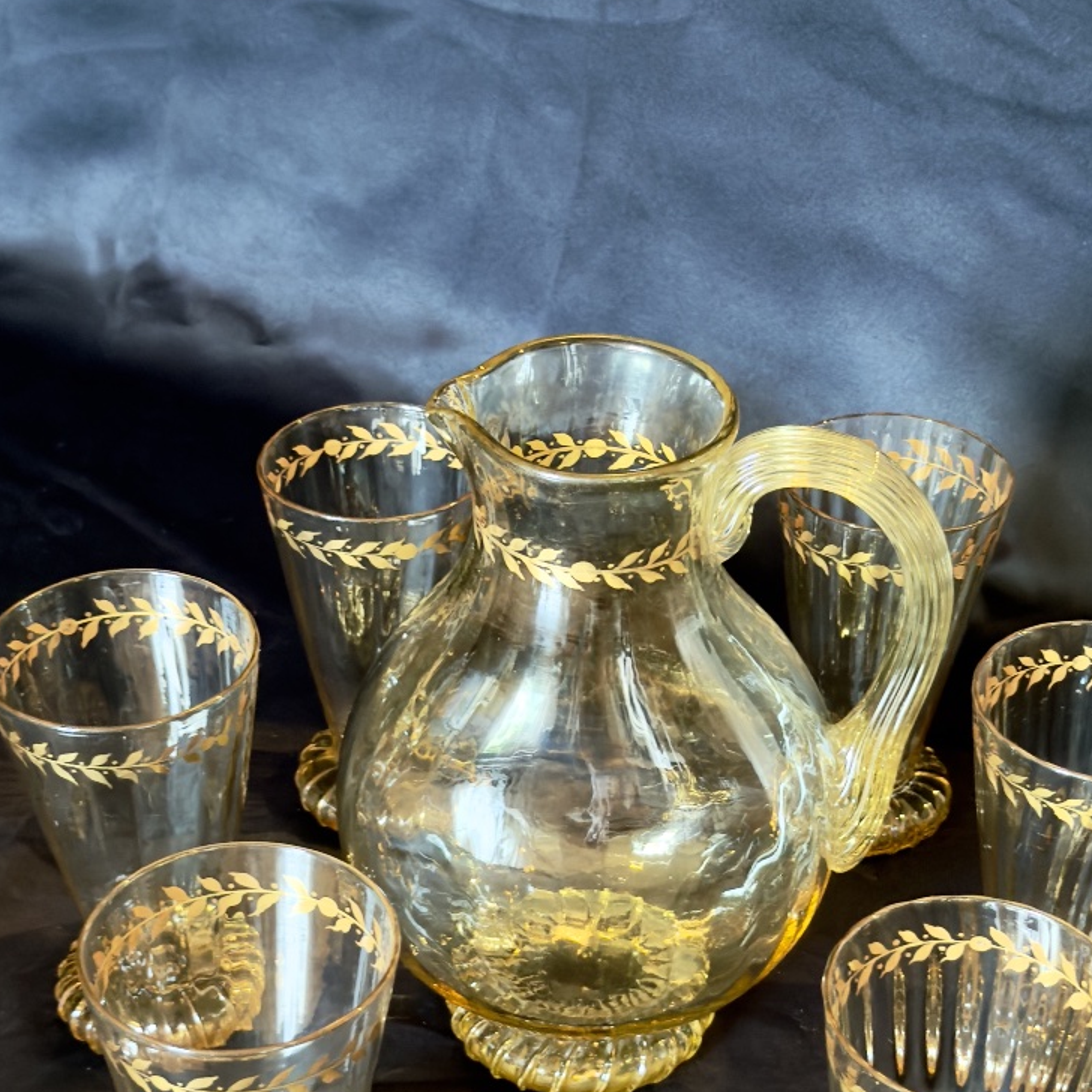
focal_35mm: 67
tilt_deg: -37.4
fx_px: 2391
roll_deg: -2.2
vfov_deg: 25.6
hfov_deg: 25.7
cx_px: 646
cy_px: 728
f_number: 1.78
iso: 400
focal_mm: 6.76
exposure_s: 1/25
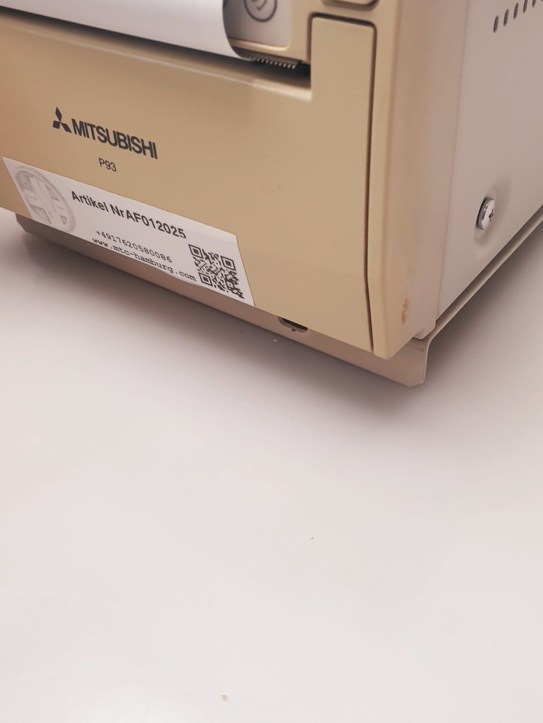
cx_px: 306
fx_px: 753
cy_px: 385
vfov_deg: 51.3
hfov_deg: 39.6
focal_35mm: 36
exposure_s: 1/50
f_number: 2.4
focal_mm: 4.3
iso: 50
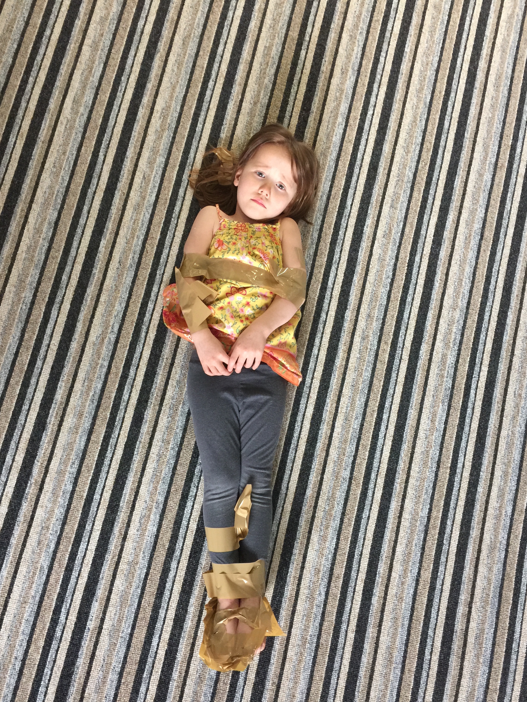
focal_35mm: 31
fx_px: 629
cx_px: 251
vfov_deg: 58.3
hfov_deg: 45.4
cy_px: 371
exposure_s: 1/15
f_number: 2.2
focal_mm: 4.15
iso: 100
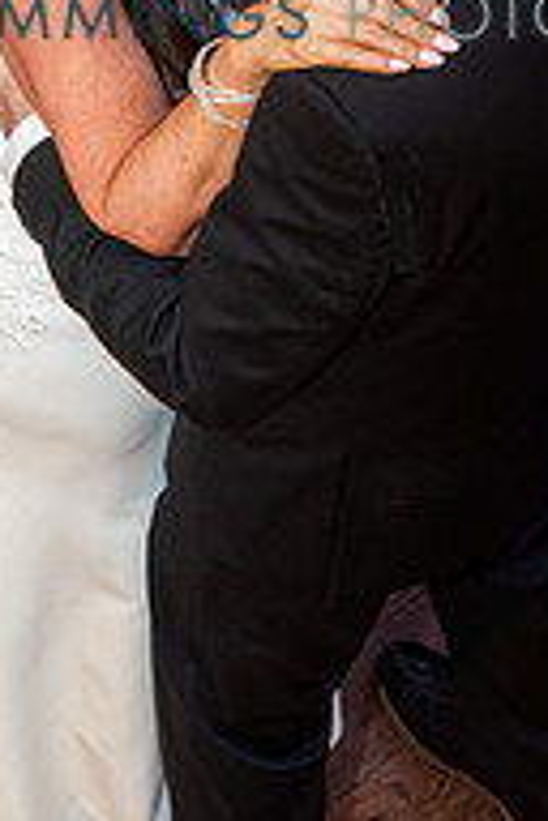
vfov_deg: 10.3
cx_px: 278
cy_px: 13
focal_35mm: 199
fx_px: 4543
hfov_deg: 6.9
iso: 1250
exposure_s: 1/100
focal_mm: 85
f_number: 3.2
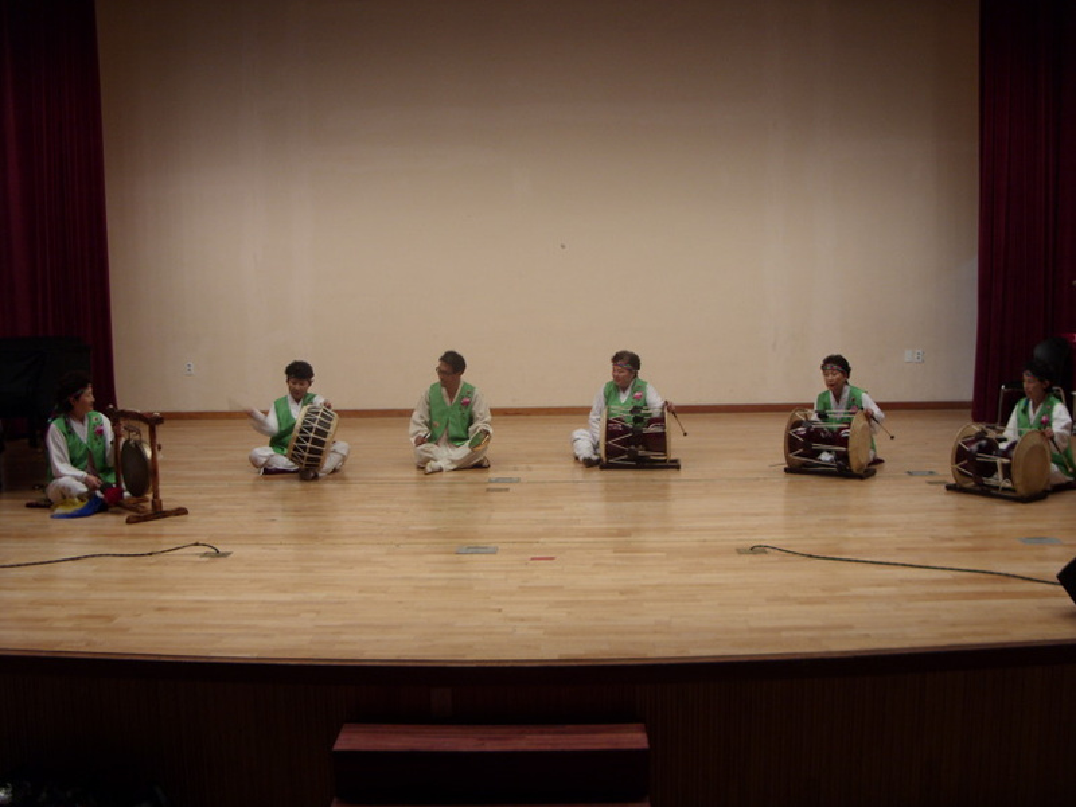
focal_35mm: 38
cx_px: 538
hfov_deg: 49.0
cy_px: 404
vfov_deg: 37.7
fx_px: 1181
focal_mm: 6.3
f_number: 2.8
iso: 50
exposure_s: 1/40
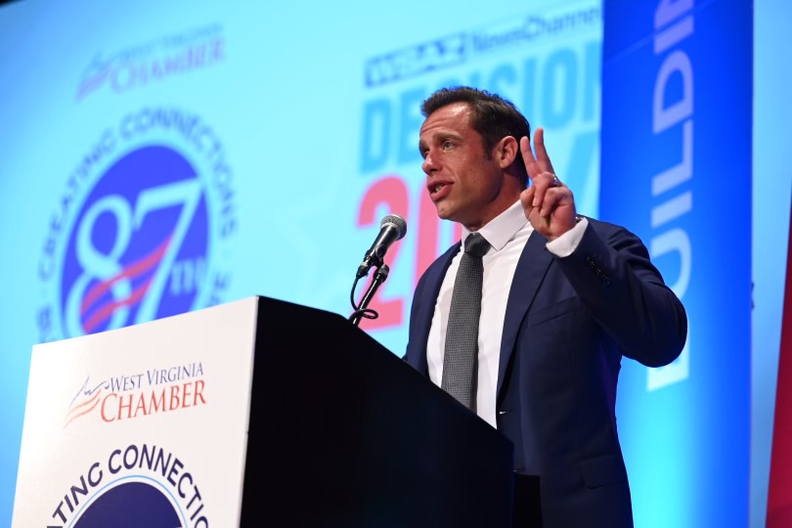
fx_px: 2530
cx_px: 396
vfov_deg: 11.9
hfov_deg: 17.8
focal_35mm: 115
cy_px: 264
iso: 1000
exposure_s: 1/200
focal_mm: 115
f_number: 2.8
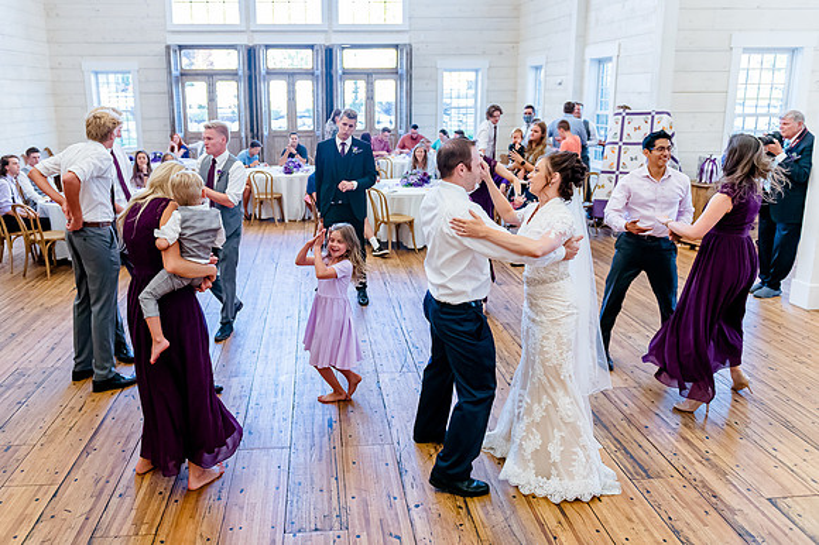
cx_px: 363
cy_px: 231
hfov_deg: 65.3
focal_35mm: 28
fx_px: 637
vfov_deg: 46.2
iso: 2500
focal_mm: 24
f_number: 2.8
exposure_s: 1/640
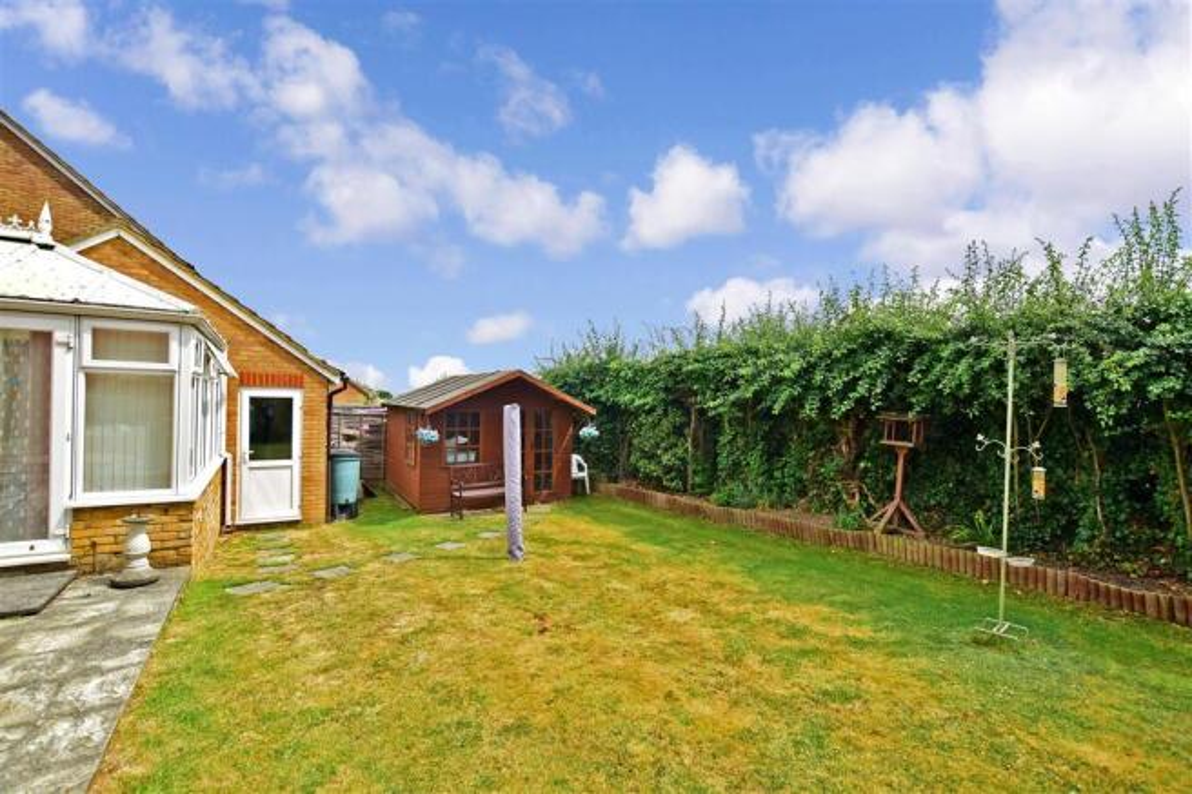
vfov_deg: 77.3
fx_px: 497
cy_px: 397
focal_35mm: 15
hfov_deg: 100.4
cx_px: 596
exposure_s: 1/1250
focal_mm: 10
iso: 400
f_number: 7.1
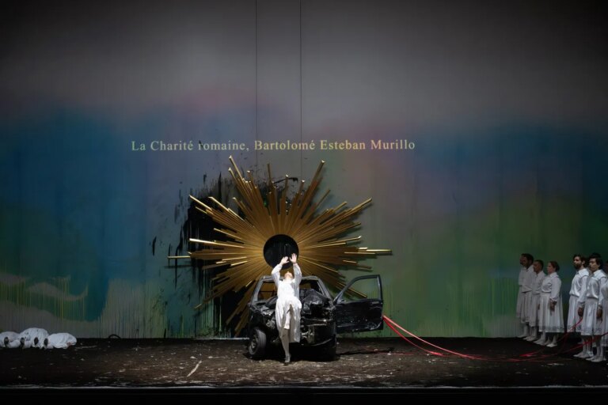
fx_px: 912
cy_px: 202
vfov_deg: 25.1
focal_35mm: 54
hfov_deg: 36.9
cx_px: 304
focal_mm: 54
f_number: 3.5
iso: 8000
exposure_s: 1/160
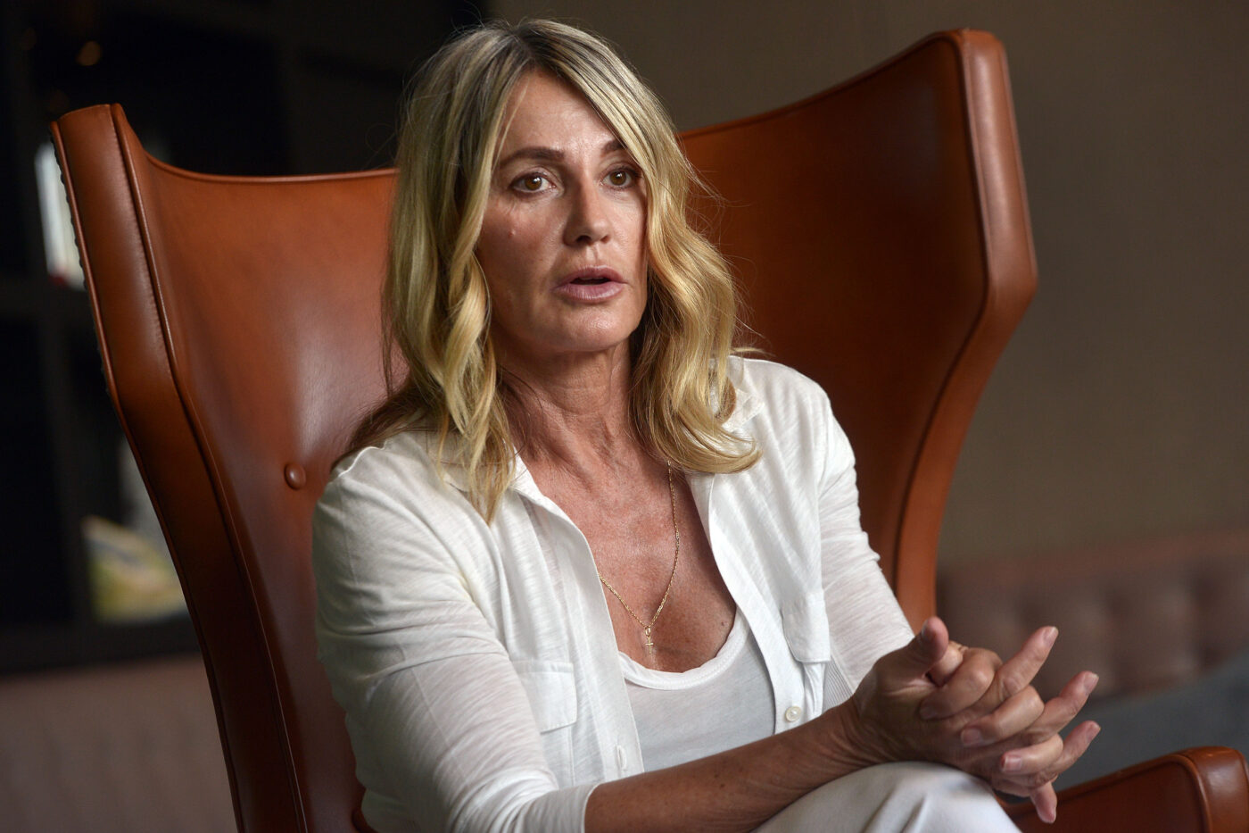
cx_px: 624
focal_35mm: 135
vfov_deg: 10.2
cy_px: 416
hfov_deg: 15.2
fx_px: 4683
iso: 800
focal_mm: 135
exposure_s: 1/200
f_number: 4.5
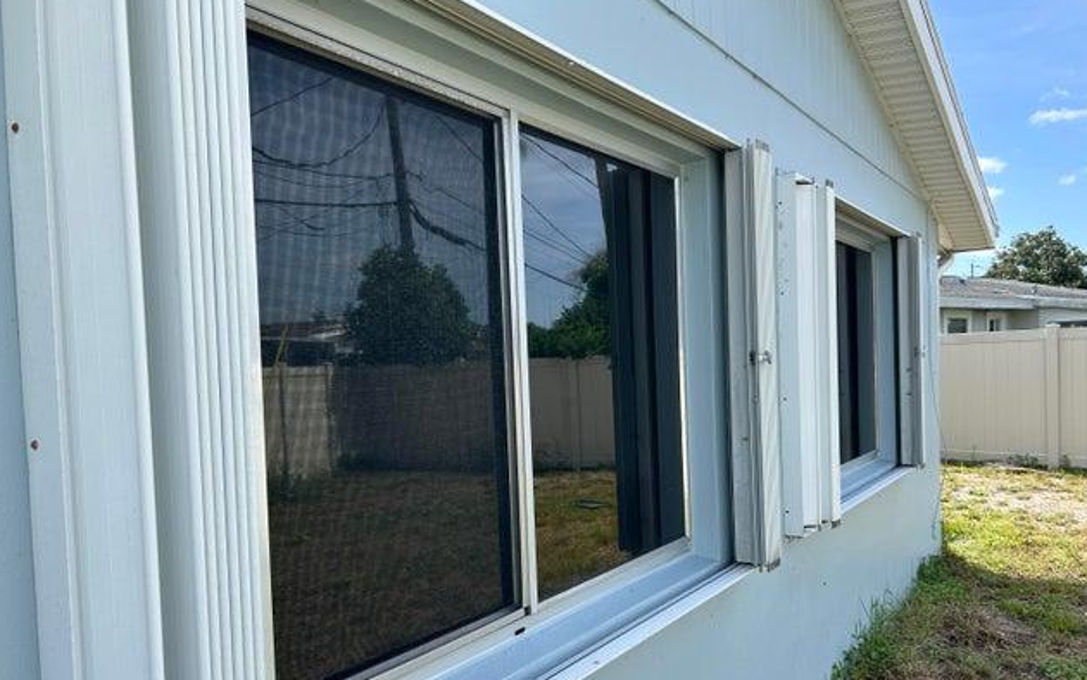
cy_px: 407
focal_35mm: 28
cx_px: 542
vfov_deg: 44.3
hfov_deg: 66.5
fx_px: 830
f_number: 1.5
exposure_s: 1/1669
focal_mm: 5.7
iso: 50
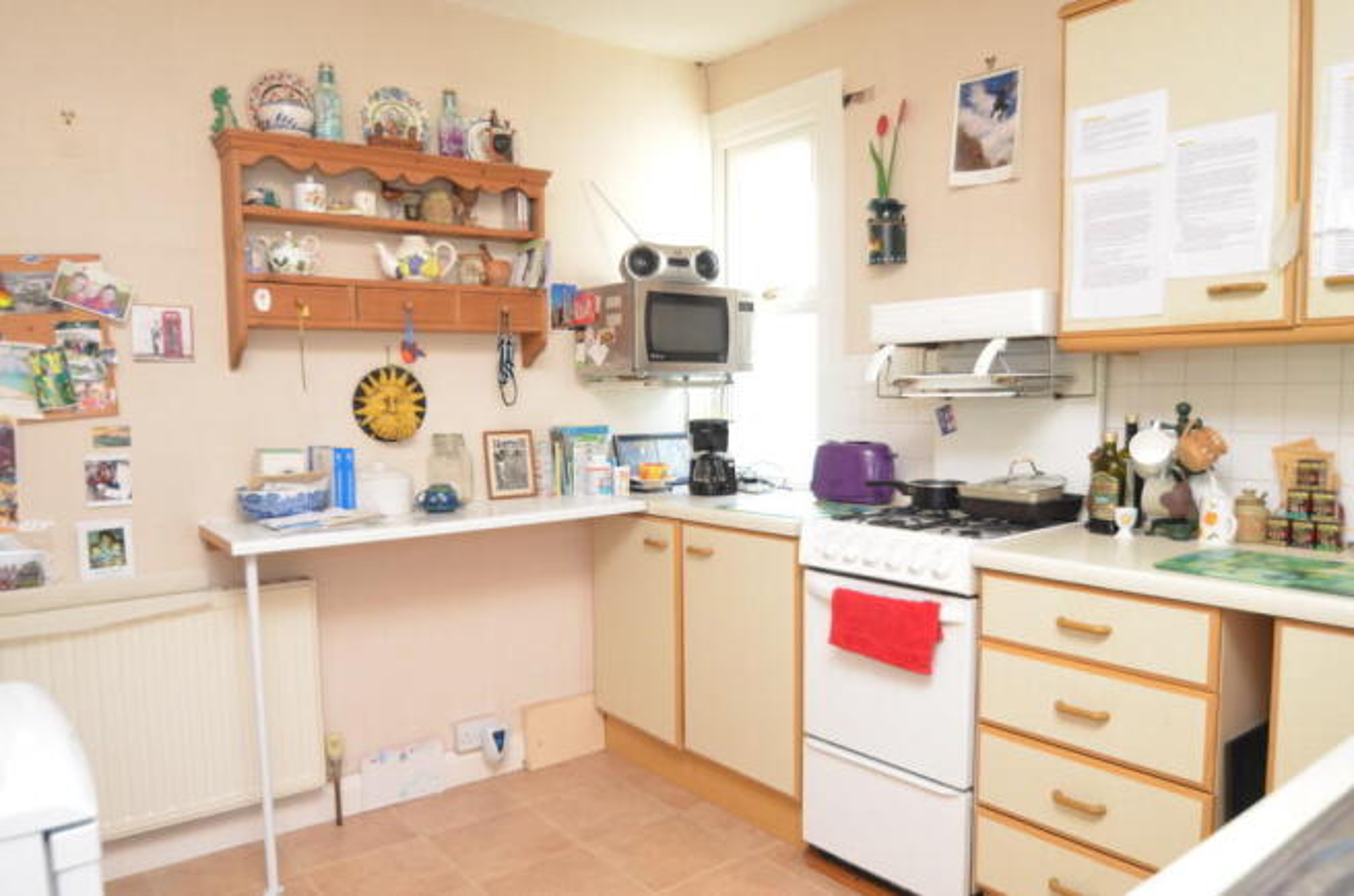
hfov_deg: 73.9
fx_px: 900
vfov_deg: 52.9
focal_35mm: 24
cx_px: 677
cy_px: 448
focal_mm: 16
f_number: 4
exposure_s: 1/60
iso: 560
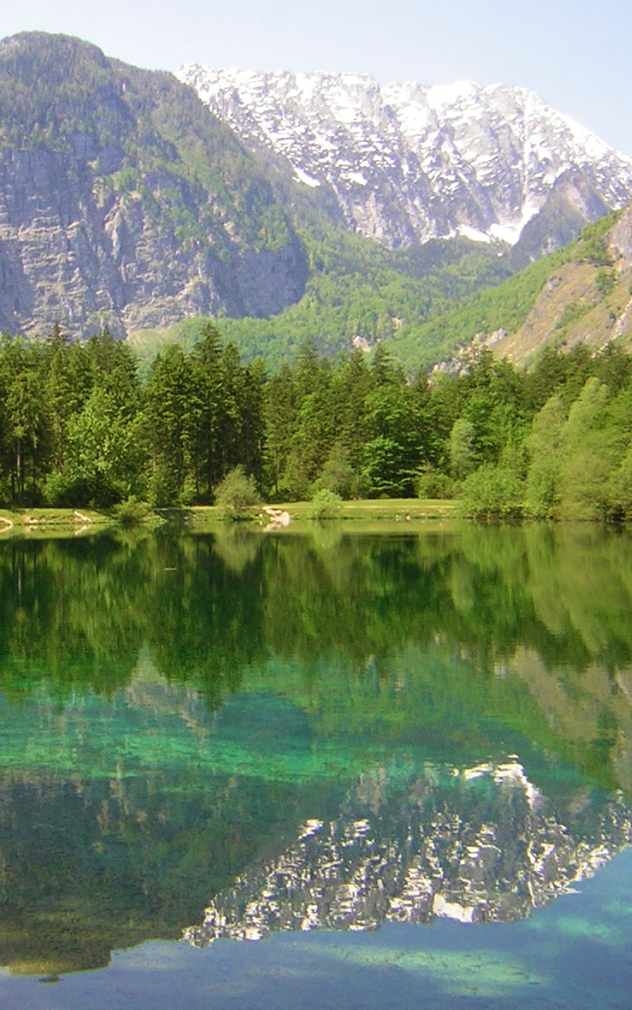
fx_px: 1433
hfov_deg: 24.8
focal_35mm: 52
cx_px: 257
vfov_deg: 38.9
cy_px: 504
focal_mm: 4.7
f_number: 5.2
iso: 50
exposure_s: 1/158
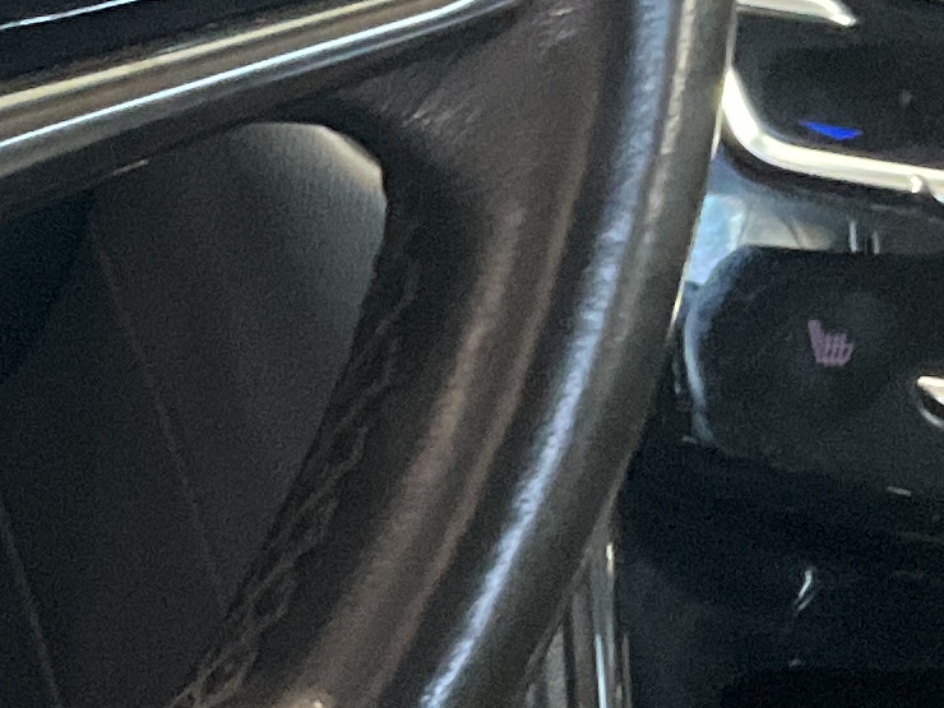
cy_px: 29
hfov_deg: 11.7
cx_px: -703
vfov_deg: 9.3
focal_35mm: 158
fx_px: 4309
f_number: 1.8
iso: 320
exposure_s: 1/45
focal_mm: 3
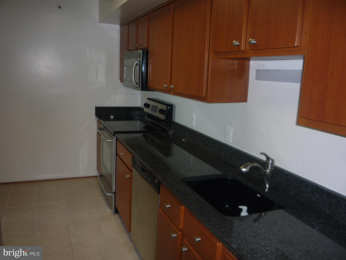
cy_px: 130
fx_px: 300
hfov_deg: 60.0
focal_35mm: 30
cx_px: 173
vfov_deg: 46.8
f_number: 3.3
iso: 100
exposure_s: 1/30
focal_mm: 5.2
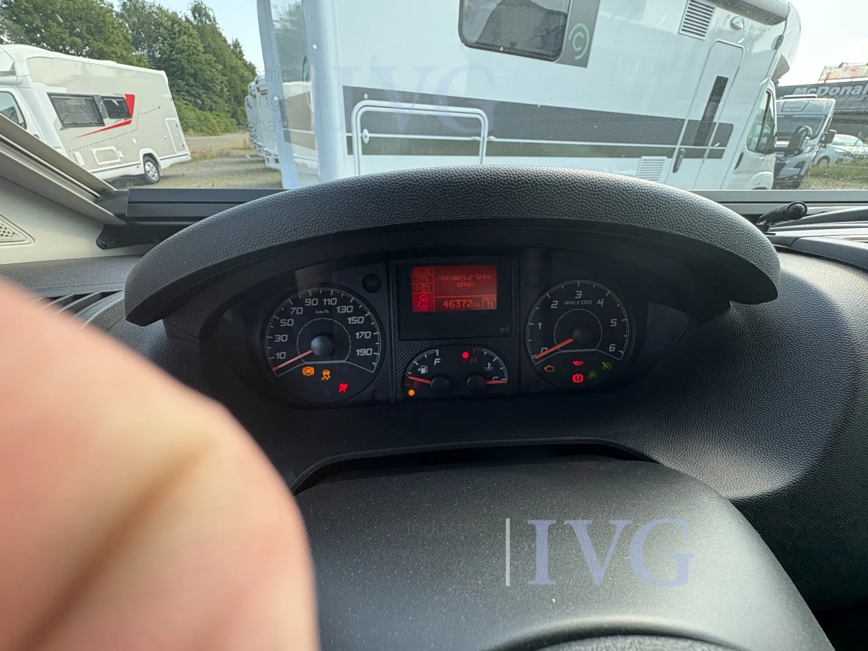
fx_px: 351
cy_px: 326
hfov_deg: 102.1
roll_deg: -0.9
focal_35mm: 14
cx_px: 434
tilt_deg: -29.2
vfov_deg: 85.7
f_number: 2.2
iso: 32
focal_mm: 2.22
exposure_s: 1/121
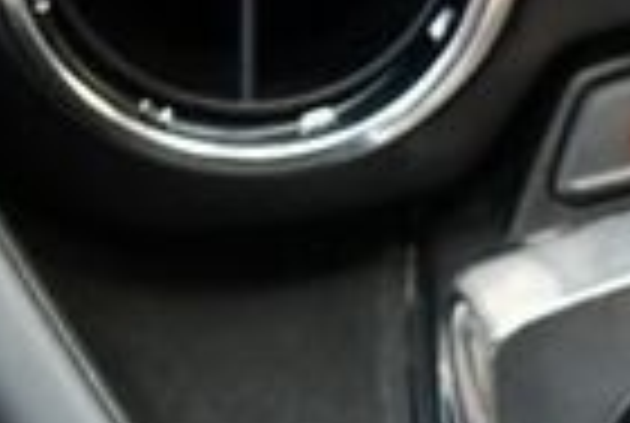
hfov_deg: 12.0
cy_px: 414
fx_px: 2876
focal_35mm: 164
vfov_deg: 8.4
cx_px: 922
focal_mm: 18
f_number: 3.5
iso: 1600
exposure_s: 1/125
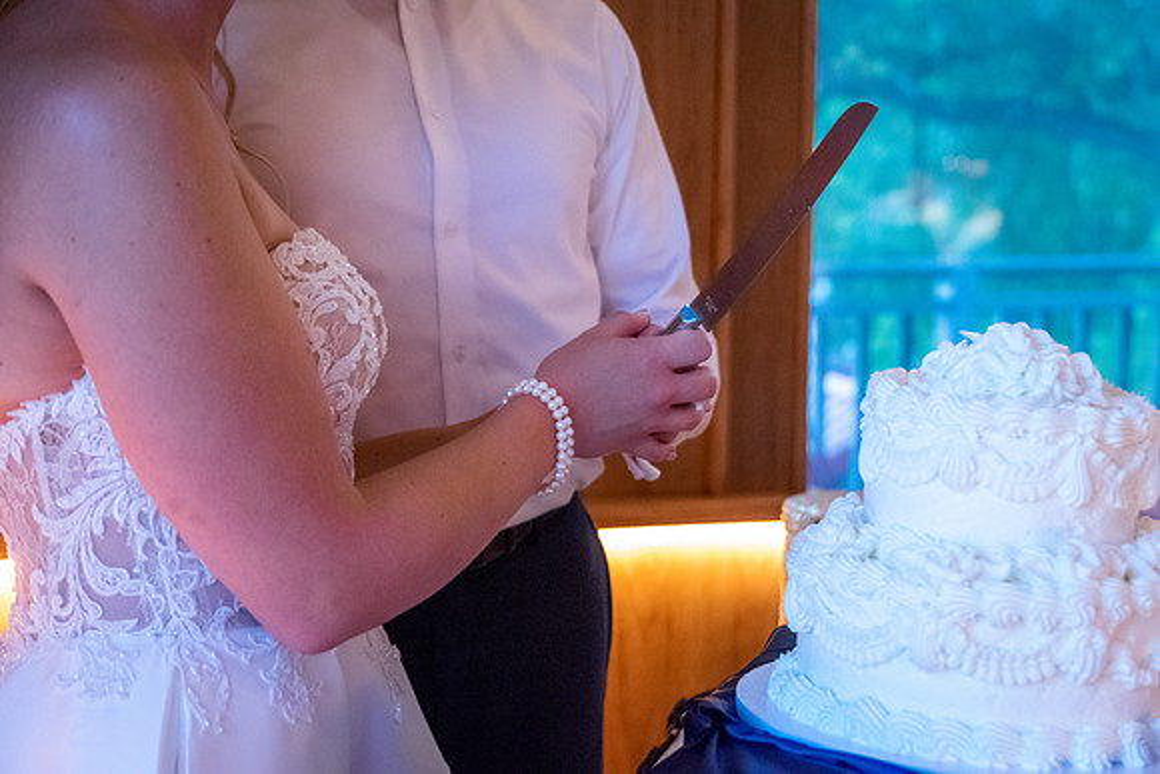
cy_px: 387
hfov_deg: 30.5
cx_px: 580
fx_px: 2127
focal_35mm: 66
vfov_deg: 20.6
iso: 5000
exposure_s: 1/80
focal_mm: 44
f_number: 4
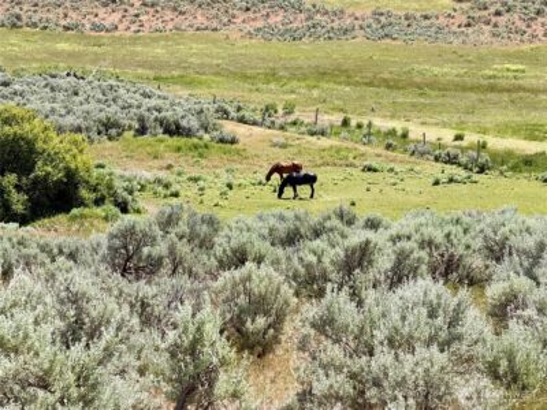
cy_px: 205
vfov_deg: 14.8
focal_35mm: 100
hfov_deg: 19.6
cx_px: 274
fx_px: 1580
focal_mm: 16.89
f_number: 2.8
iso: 50
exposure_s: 1/638
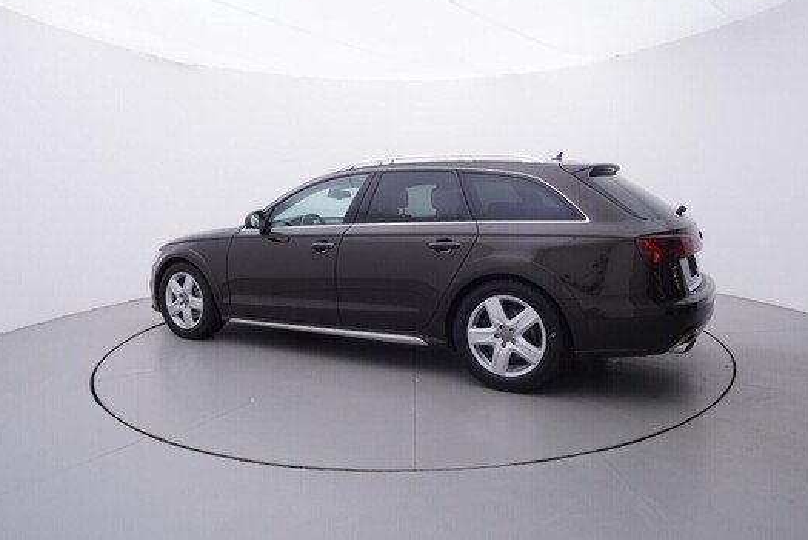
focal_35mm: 24
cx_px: 413
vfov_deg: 54.1
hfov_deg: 74.8
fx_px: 528
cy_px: 259
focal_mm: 15
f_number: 5
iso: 200
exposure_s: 1/80
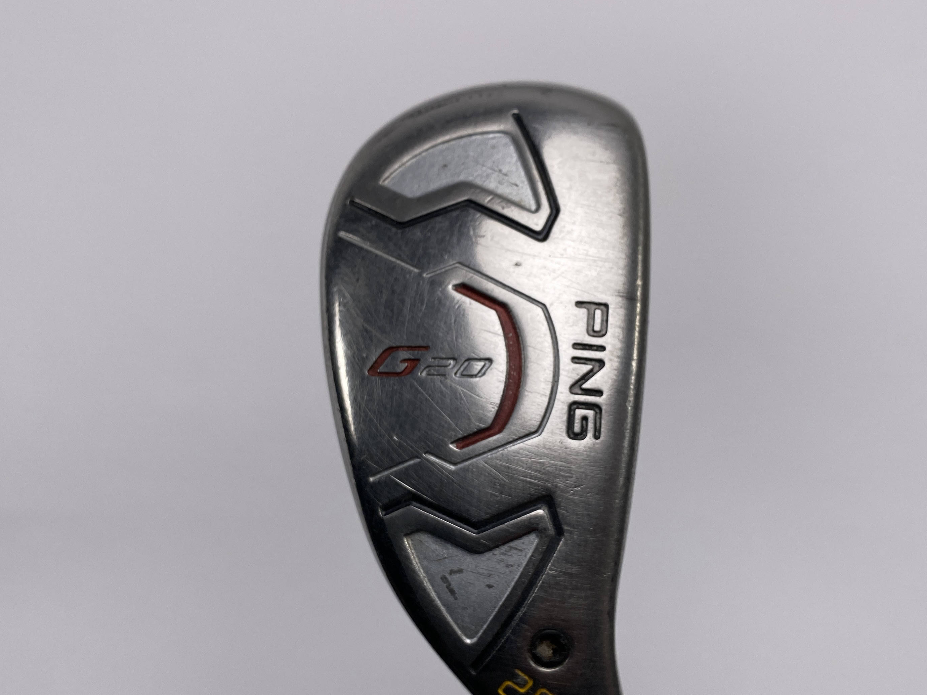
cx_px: 485
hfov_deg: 49.0
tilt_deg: -67.5
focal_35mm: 38
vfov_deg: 37.6
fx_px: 1018
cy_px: 421
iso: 32
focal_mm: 4.25
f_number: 1.8
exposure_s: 1/633
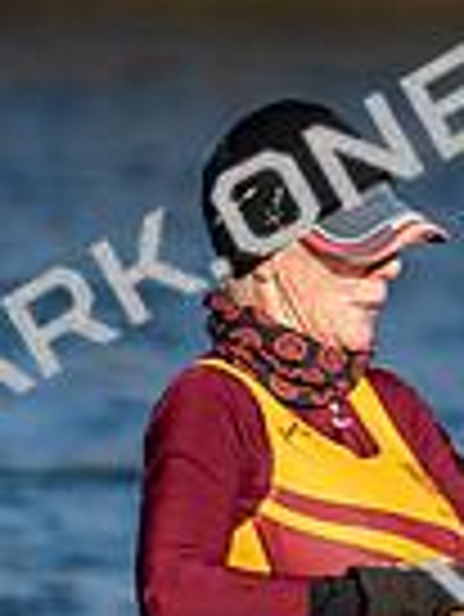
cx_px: 982
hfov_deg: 0.9
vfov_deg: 1.2
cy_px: 645
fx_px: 28533
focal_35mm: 1599
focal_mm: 394
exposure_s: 1/2000
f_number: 6.3
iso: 320
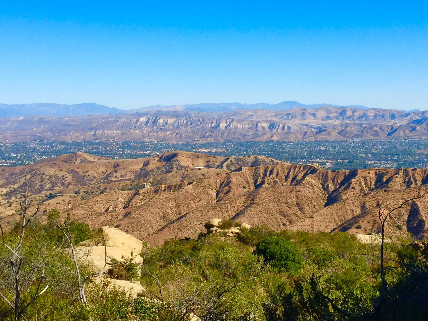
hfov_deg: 38.8
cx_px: 243
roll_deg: -1.3
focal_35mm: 49
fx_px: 606
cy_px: 109
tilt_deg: -1.3
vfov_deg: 29.5
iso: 32
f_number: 2.2
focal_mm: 4.15
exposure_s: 1/1883
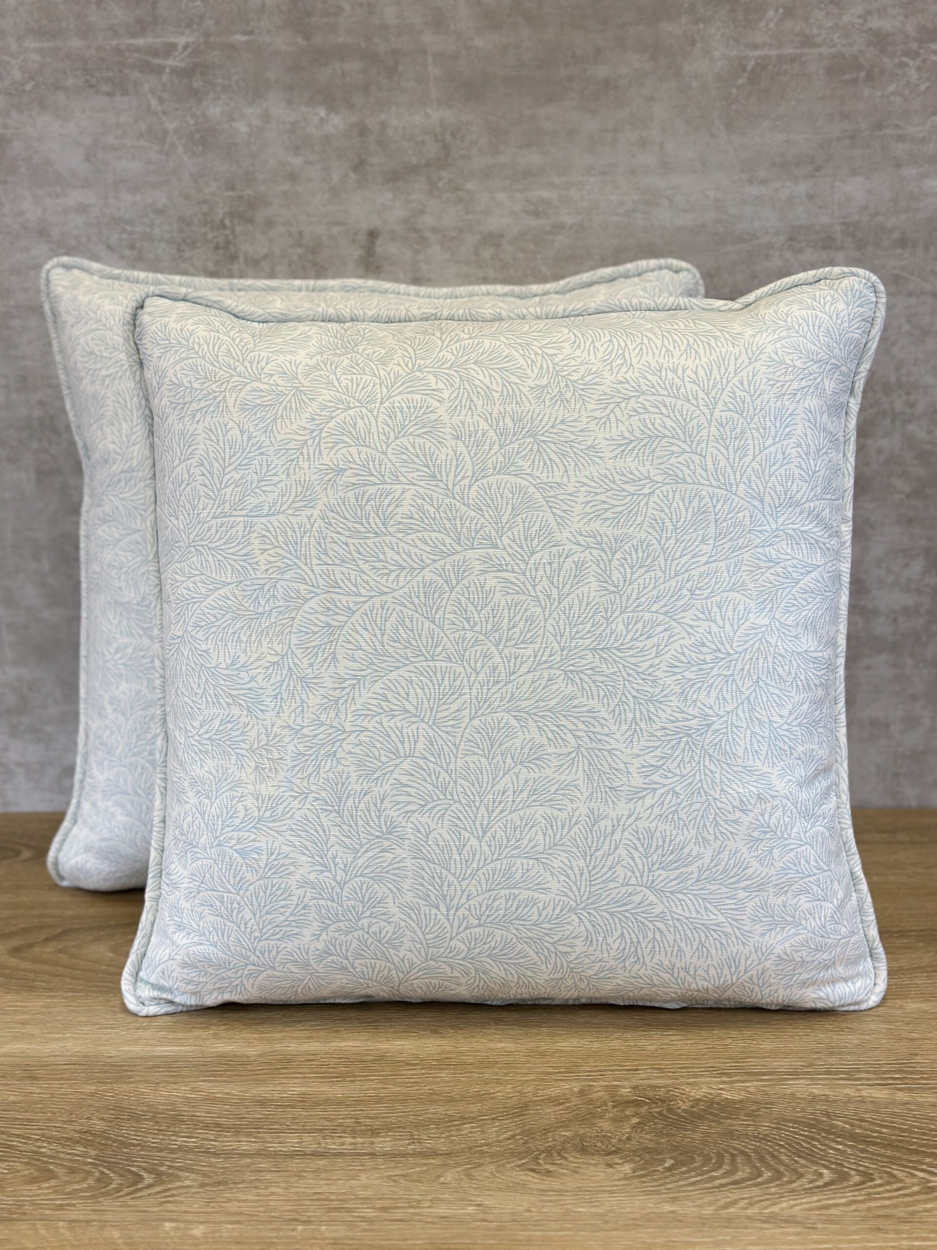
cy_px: 625
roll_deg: +1.2
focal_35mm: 48
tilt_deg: -16.7
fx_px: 1732
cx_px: 468
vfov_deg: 39.7
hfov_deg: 30.3
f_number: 1.78
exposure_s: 1/340
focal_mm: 6.86
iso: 80
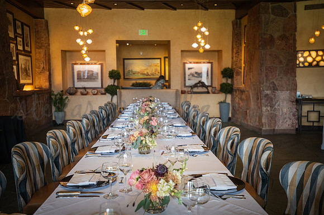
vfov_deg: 37.8
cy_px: 108
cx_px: 162
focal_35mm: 35
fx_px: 315
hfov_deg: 54.5
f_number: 2.8
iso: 640
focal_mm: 35
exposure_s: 1/160
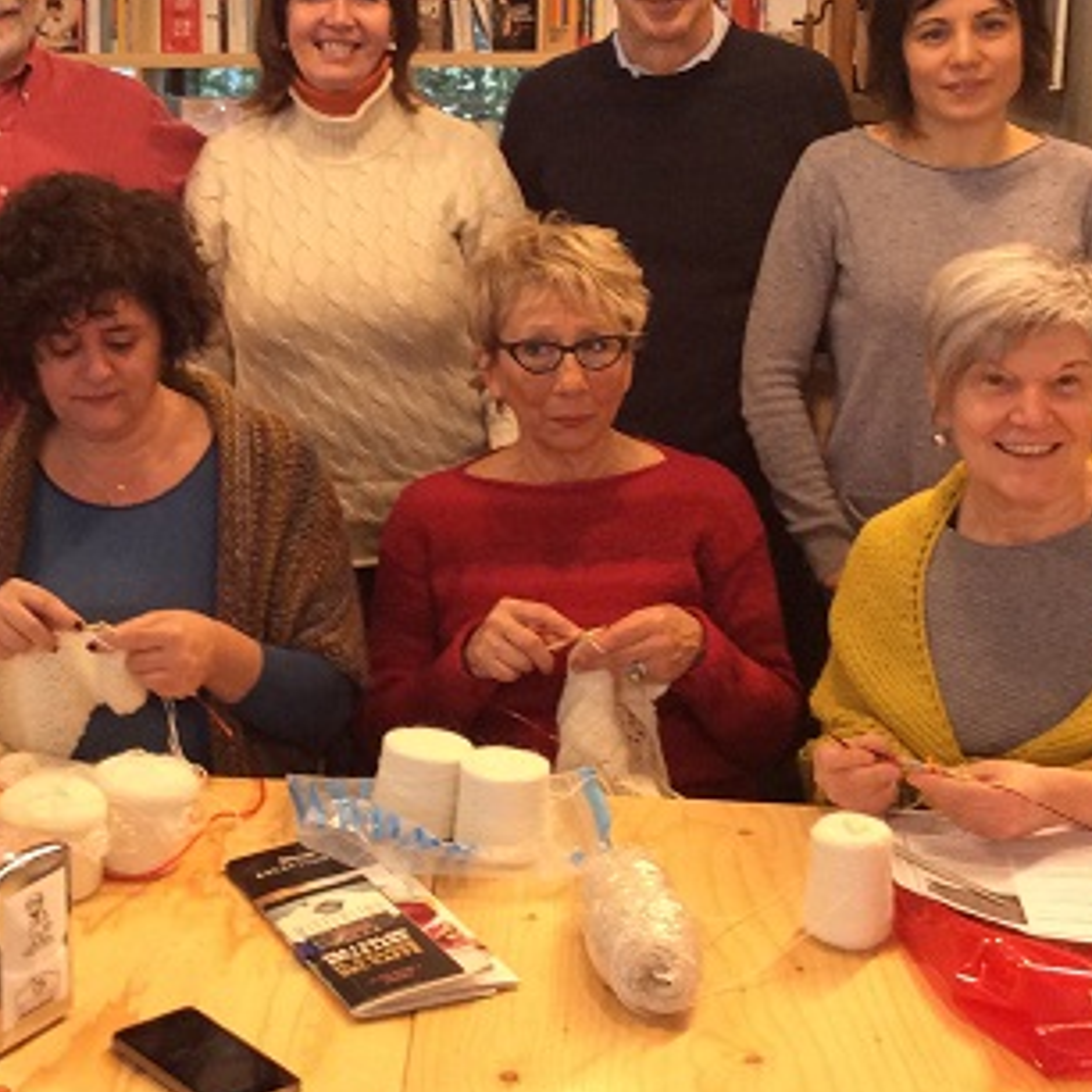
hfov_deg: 28.3
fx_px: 2141
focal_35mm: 60
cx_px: 307
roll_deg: -1.0
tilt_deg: -9.3
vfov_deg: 28.4
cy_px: 348
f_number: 2.4
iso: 100
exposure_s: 1/25
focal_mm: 3.3
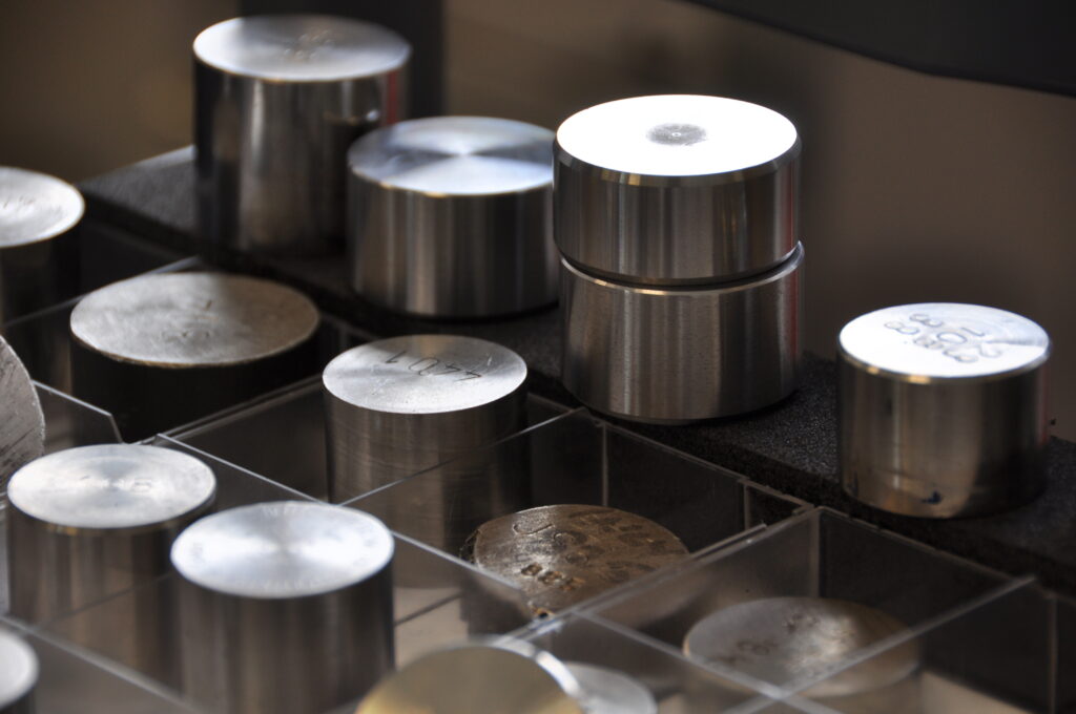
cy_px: 357
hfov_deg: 9.2
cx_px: 538
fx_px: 6716
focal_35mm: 225
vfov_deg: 6.1
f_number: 5.6
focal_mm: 150
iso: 200
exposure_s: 1/100
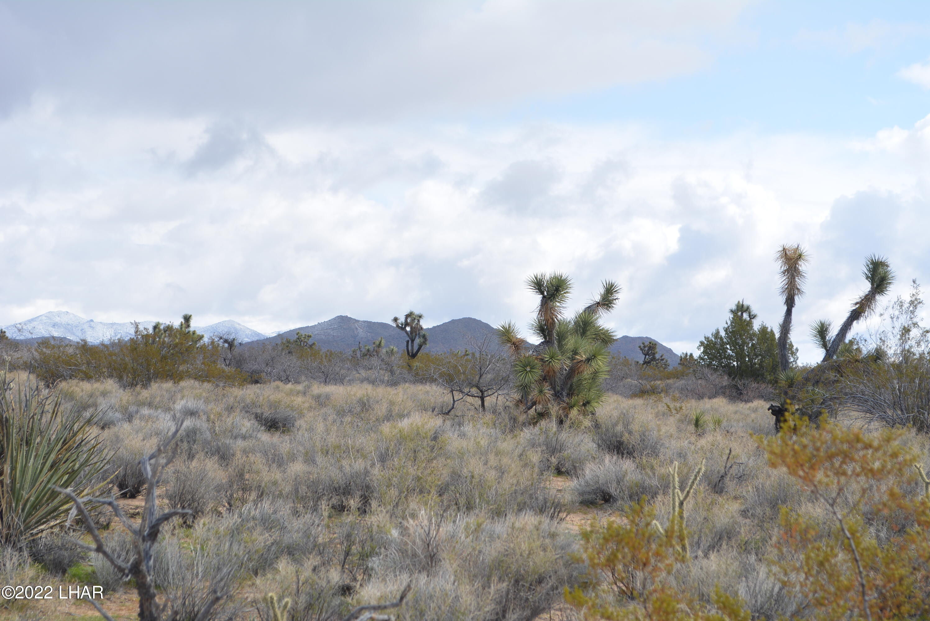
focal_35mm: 82
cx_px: 465
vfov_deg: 16.6
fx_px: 2133
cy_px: 310
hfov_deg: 24.6
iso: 100
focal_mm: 55
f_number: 8
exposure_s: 1/200
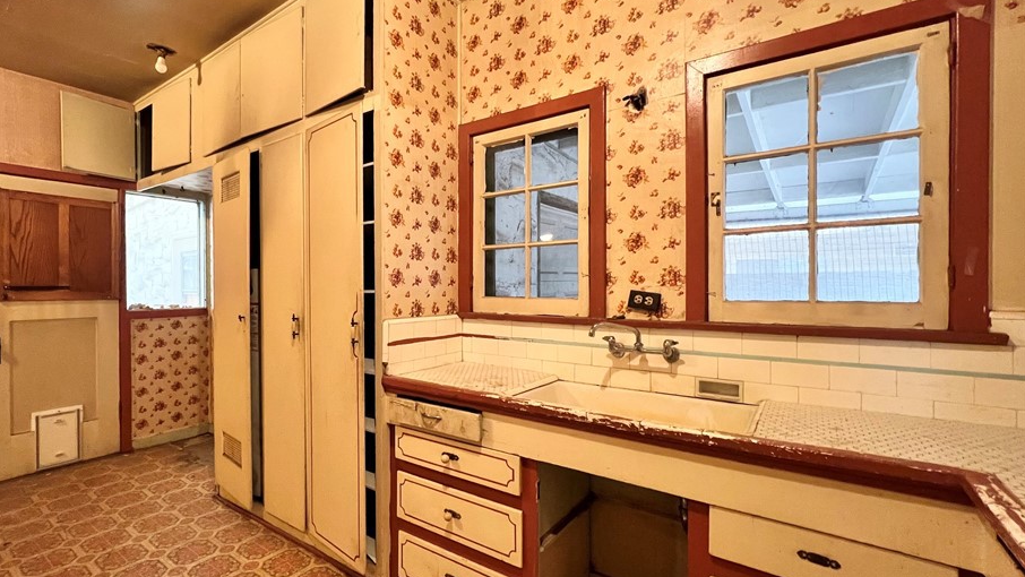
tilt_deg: -0.6
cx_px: 450
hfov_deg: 98.9
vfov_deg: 67.1
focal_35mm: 16
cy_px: 292
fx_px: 435
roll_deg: +0.1
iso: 800
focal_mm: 1.57
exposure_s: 1/60
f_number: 1.8
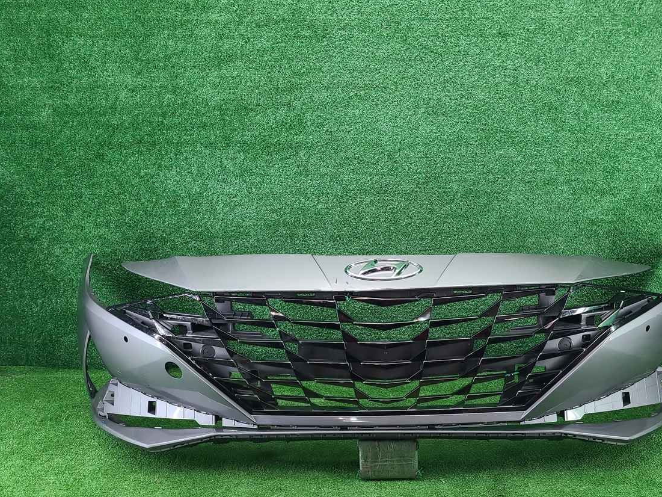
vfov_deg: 41.6
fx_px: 650
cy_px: 294
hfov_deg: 53.6
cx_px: 391
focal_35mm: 34
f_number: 1.8
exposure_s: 1/50
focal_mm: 5.4
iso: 164
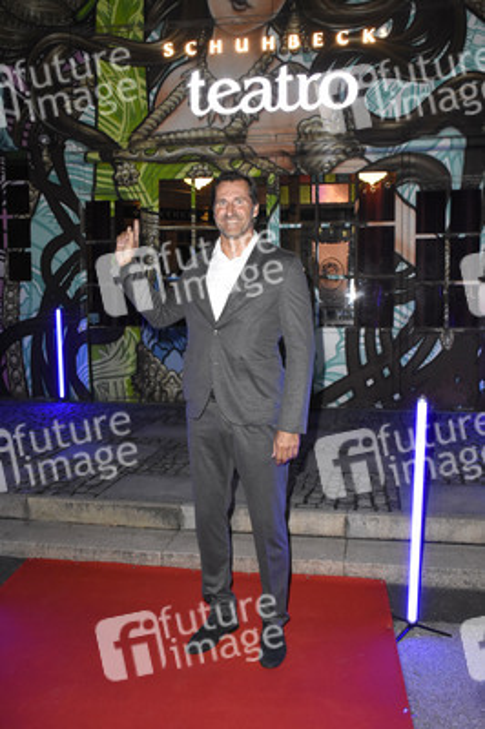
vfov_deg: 57.3
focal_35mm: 33
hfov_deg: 39.9
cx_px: 242
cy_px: 364
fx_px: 668
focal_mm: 22
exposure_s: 1/160
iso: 3200
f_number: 6.3
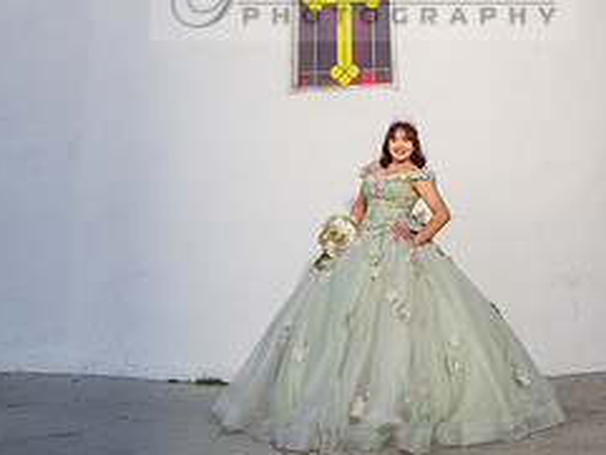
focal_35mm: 43
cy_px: -18
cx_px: 365
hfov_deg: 43.6
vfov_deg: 30.8
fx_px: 753
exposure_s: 1/250
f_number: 2.8
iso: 200
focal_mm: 24
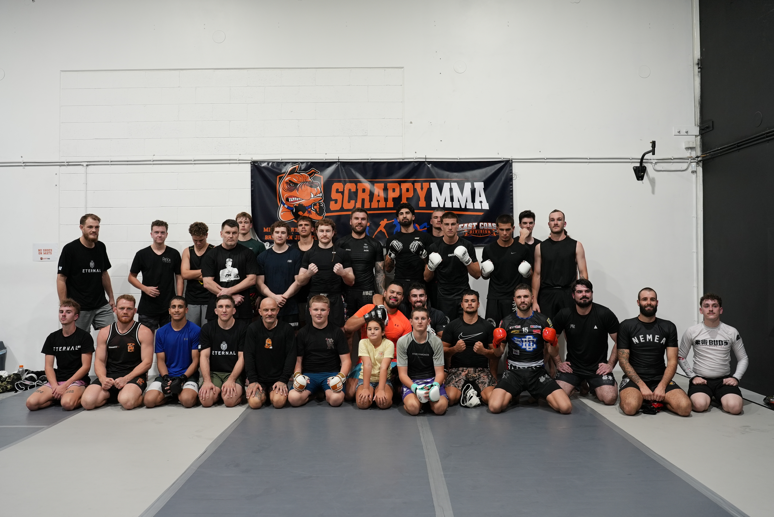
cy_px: 258
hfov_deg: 65.4
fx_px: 602
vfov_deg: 46.5
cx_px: 387
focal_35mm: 28
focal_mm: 28
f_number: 4
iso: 1000
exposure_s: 1/160
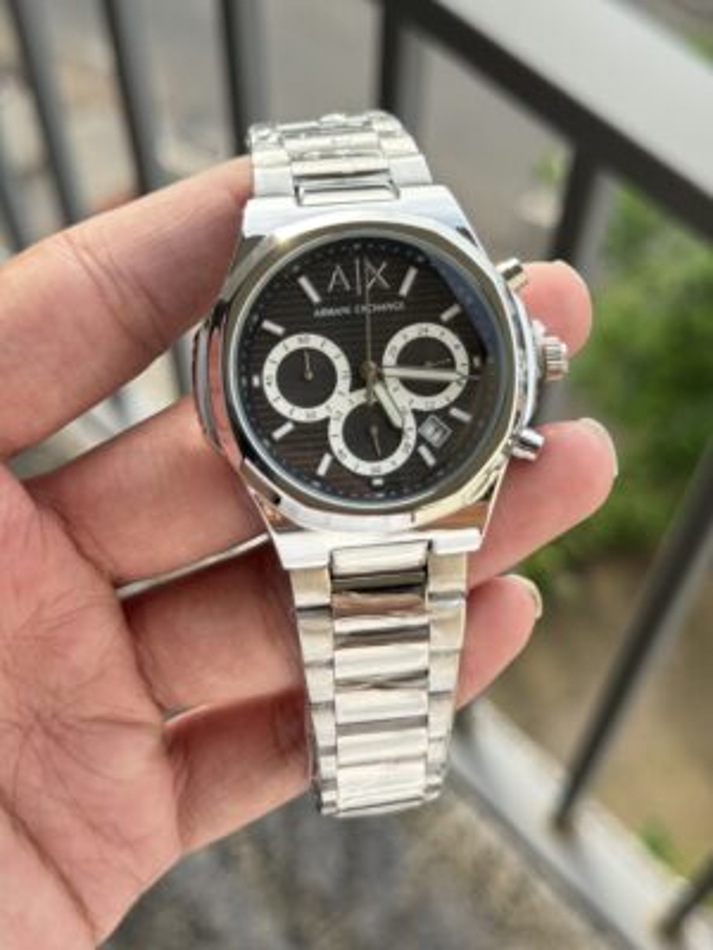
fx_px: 1318
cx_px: 356
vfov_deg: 39.7
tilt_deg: -60.0
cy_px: 475
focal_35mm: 48
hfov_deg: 30.3
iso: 64
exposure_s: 1/812
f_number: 1.78
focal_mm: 6.76
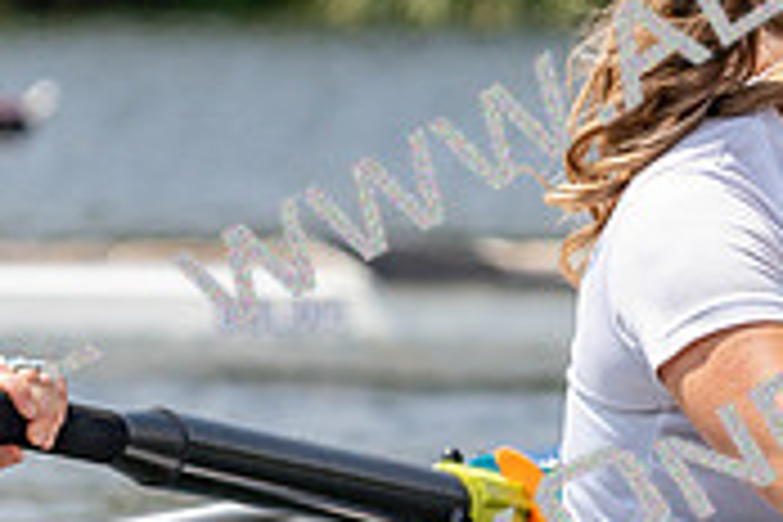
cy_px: 340
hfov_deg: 3.1
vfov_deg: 2.1
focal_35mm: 668
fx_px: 14528
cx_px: 729
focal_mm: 200
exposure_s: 1/1600
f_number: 5.6
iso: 200
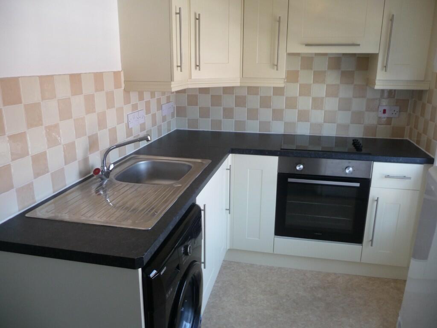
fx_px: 353
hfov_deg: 63.4
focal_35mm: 28
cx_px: 218
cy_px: 164
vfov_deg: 49.7
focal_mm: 4.7
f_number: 3.3
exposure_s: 1/30
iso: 100
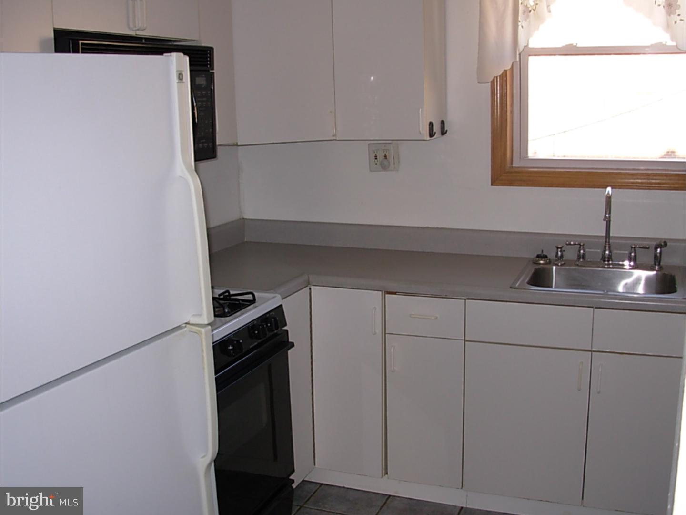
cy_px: 258
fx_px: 753
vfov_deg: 37.7
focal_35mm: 38
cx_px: 343
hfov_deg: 49.0
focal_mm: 6.3
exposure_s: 1/32
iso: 50
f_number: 2.9
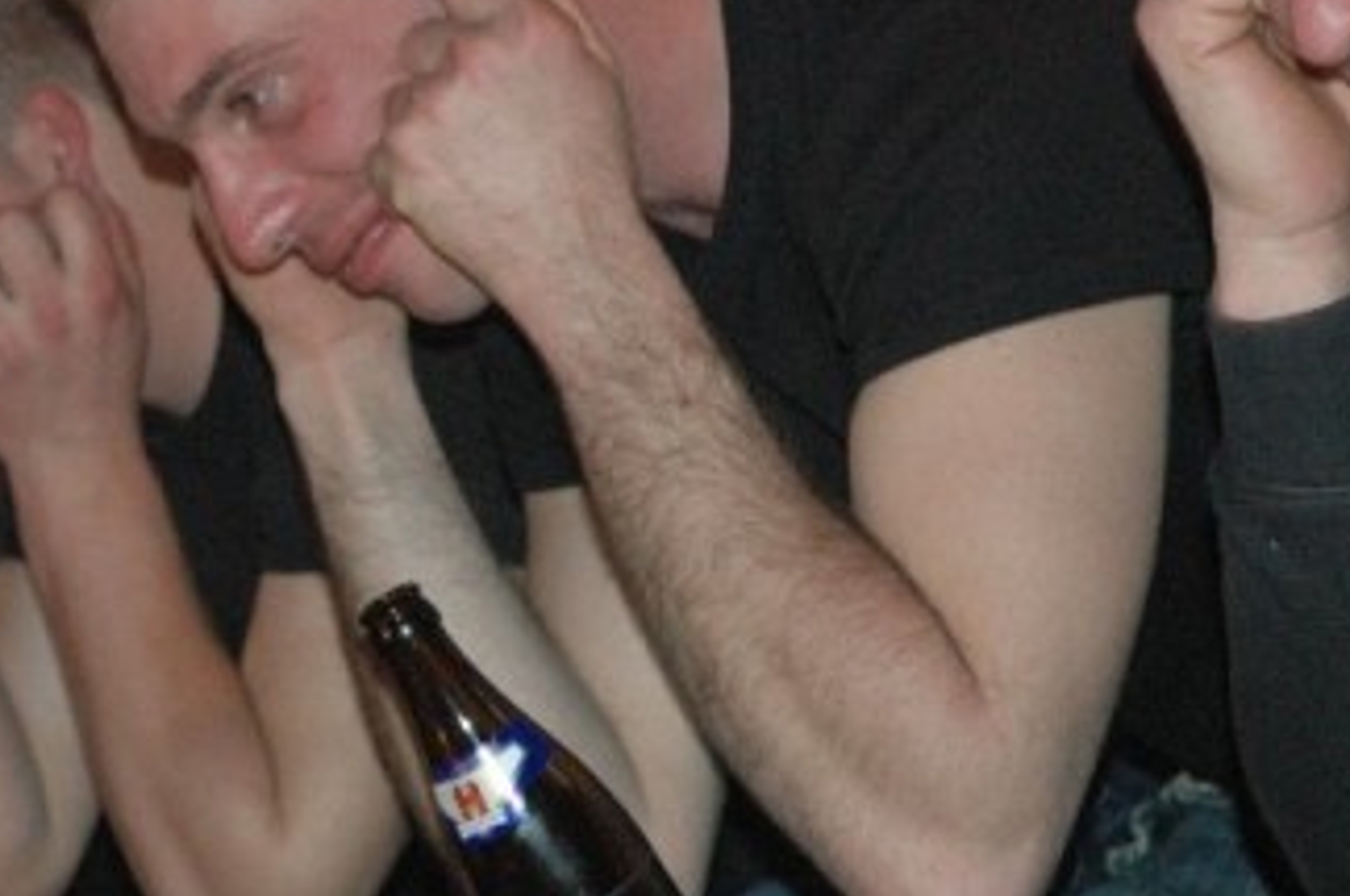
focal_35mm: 148
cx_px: 212
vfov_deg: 9.2
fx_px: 5542
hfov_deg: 13.8
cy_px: 390
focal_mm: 50
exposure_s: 1/60
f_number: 5
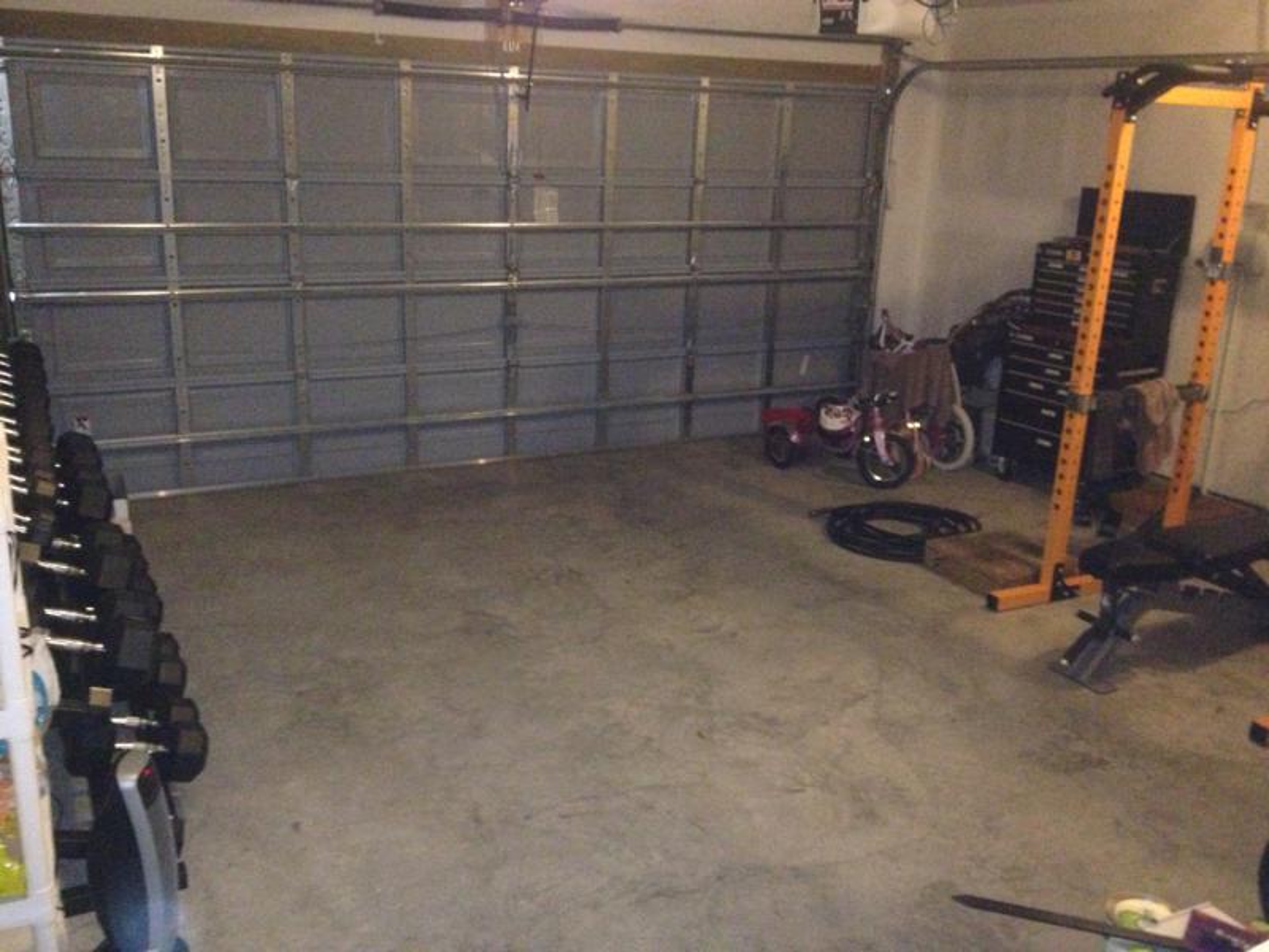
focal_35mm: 35
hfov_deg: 52.6
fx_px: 1283
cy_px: 476
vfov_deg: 40.7
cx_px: 634
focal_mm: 4.28
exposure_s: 1/16
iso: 800
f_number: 2.4
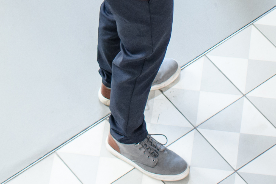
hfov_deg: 8.5
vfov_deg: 5.6
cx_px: 22
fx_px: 1840
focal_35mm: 240
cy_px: -224
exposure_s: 1/125
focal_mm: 35
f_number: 2.2
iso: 500
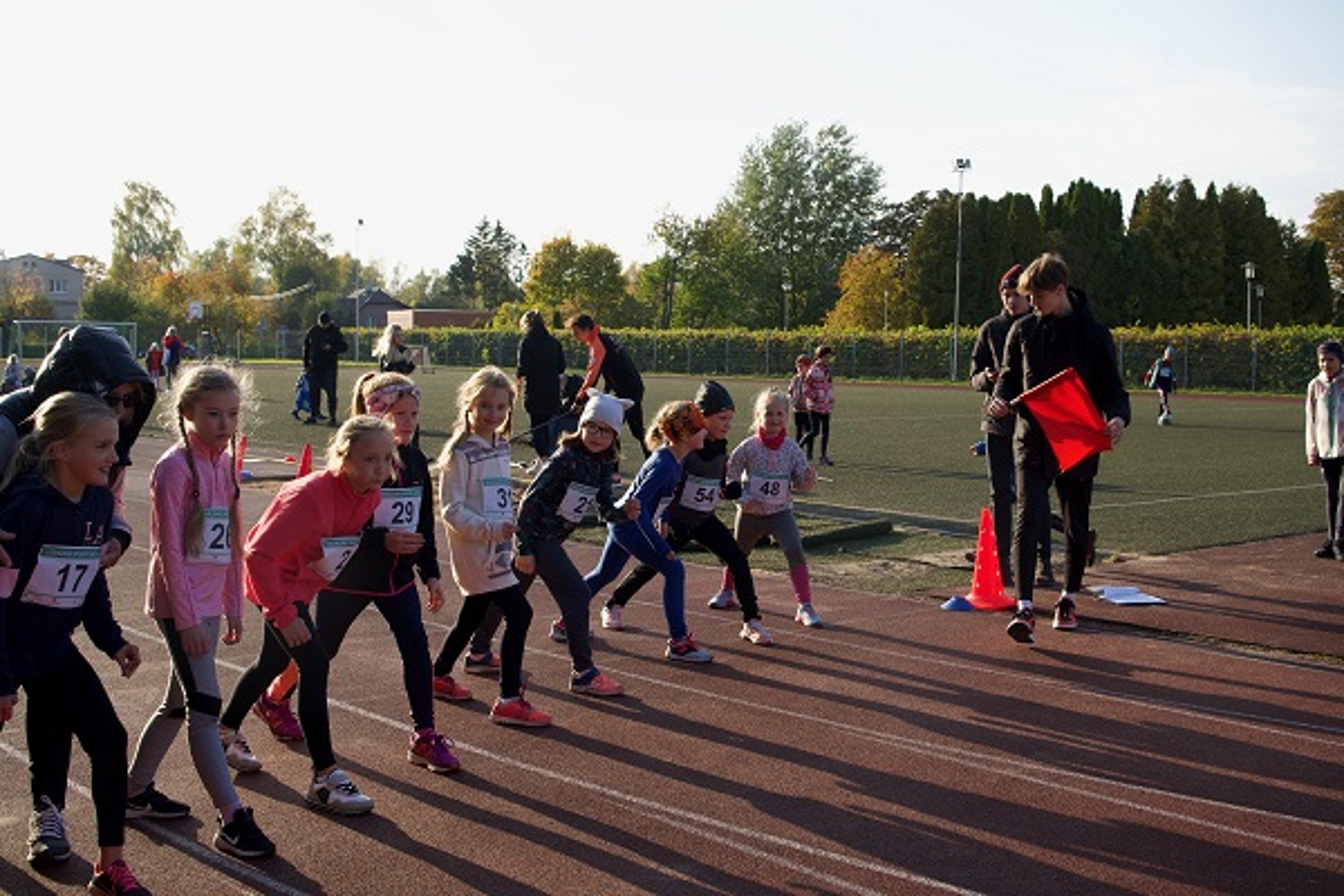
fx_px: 1493
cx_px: 672
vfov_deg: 33.4
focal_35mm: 40
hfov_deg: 48.5
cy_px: 448
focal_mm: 40
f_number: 6.3
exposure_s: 1/160
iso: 100
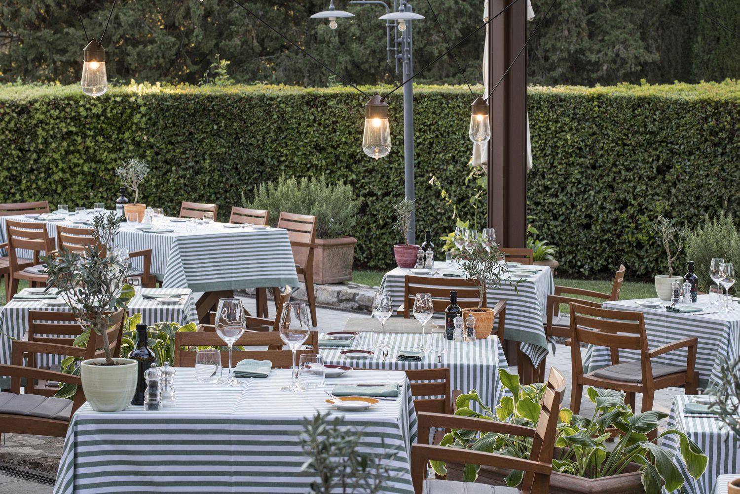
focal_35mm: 110
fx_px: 2261
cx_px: 370
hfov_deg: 18.6
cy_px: 247
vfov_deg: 12.5
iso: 250
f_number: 13
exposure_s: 1/15
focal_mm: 110
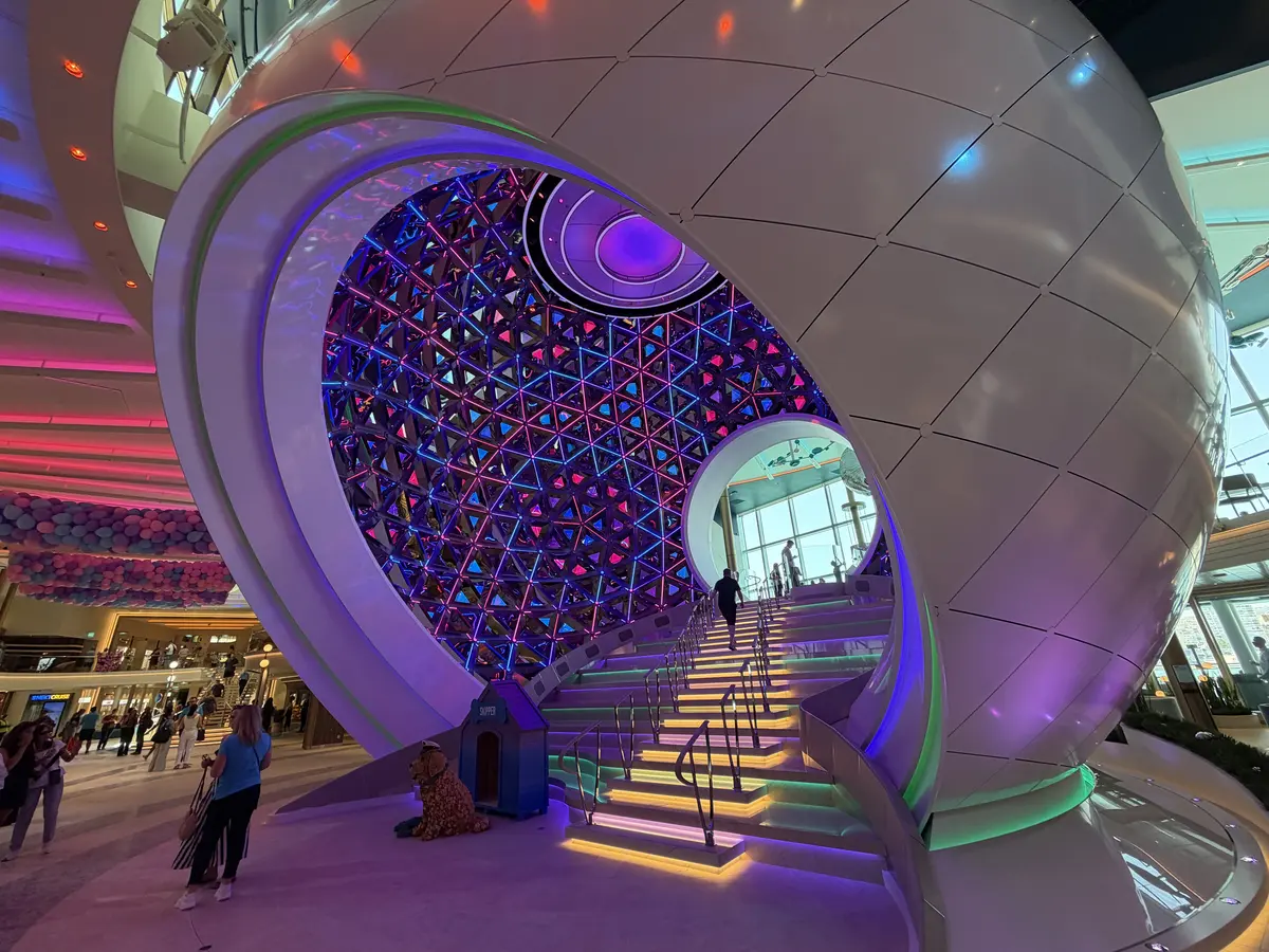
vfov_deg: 85.7
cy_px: 476
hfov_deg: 102.1
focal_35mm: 14
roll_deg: +3.5
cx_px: 634
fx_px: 513
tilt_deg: +21.6
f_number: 2.2
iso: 125
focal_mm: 2.22
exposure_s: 1/100
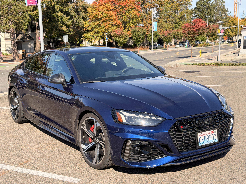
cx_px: 123
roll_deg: +1.8
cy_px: 92
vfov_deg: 30.3
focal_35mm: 48
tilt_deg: -7.7
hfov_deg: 39.7
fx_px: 341
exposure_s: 1/2033
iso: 64
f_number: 1.78
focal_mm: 6.76
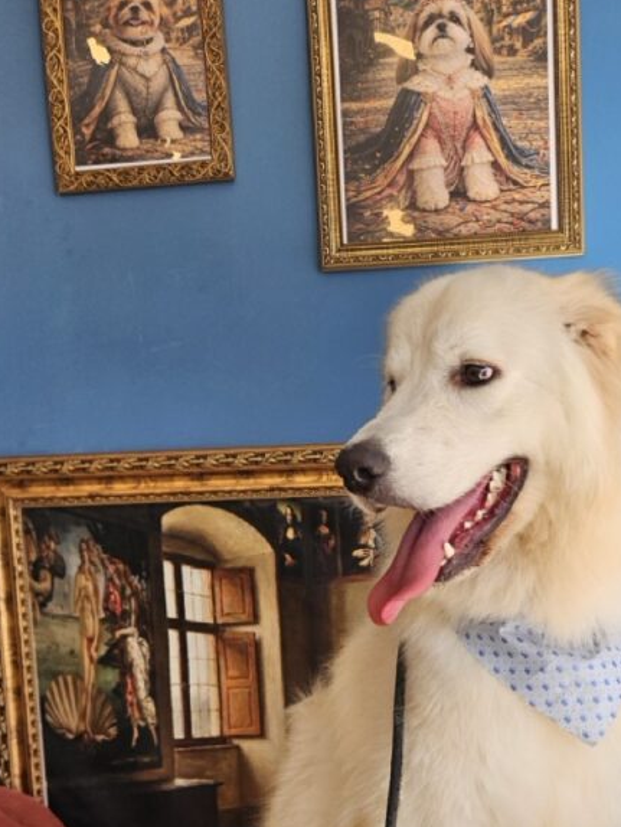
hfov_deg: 34.6
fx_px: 980
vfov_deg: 44.4
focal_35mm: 41
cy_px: 612
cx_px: 444
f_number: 1.8
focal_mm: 5.4
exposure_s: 1/244
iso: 40
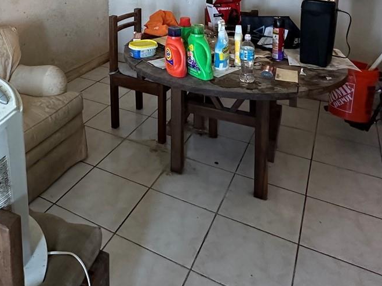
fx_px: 375
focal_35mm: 34
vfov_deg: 35.4
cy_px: -32
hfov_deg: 52.4
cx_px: 113
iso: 400
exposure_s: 1/60
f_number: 2.2
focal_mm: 2.22
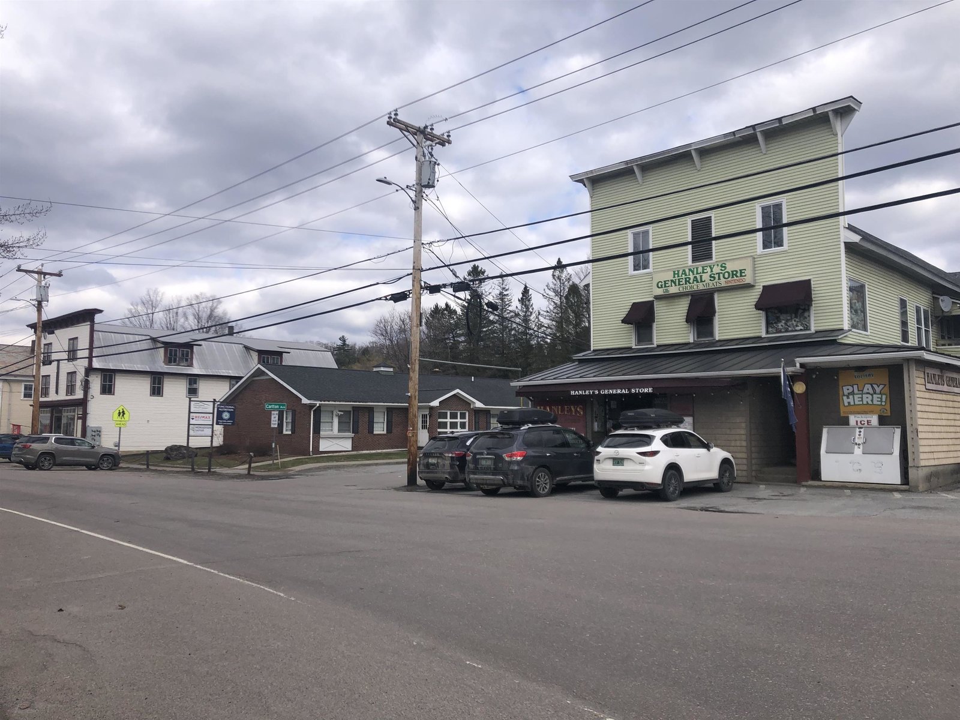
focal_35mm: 28
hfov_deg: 63.4
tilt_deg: +3.1
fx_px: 777
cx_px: 480
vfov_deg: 49.7
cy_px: 360
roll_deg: -0.6
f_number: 1.8
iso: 20
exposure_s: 1/2114
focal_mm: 4
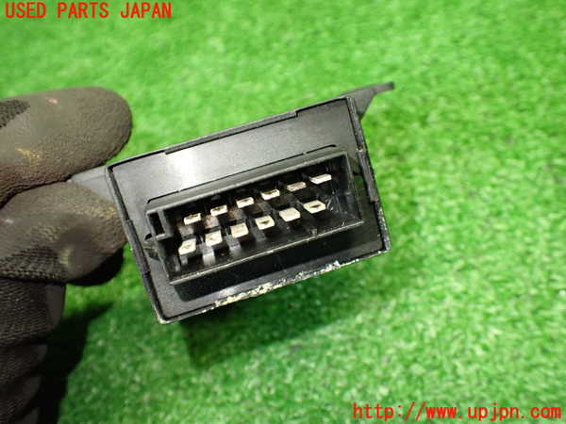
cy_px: 212
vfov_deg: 46.8
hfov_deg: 60.0
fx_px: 491
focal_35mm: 30
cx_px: 283
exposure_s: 1/100
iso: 800
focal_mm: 5.4
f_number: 2.3
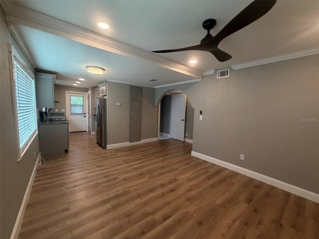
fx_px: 129
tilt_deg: -4.7
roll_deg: -2.0
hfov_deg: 102.1
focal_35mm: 14
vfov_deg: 85.7
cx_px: 160
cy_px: 120
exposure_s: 1/120
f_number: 2.2
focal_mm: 2.22
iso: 250
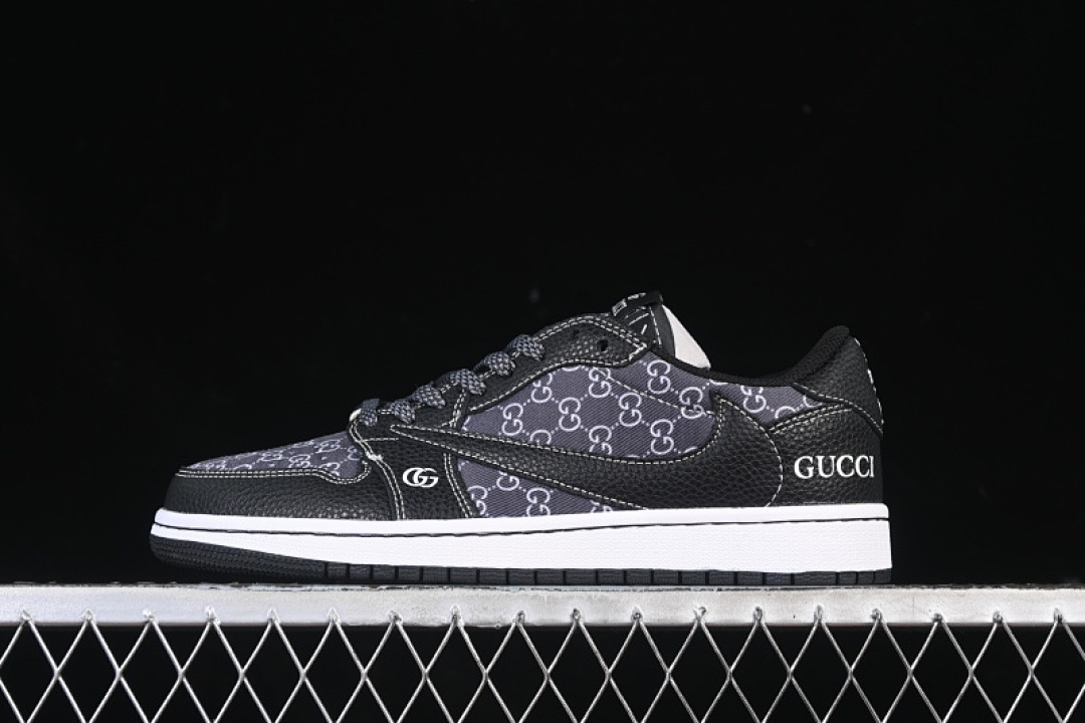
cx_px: 542
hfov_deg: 27.0
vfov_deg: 18.2
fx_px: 2260
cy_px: 362
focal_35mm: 75
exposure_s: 1/60
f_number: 6.3
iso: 160
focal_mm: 50
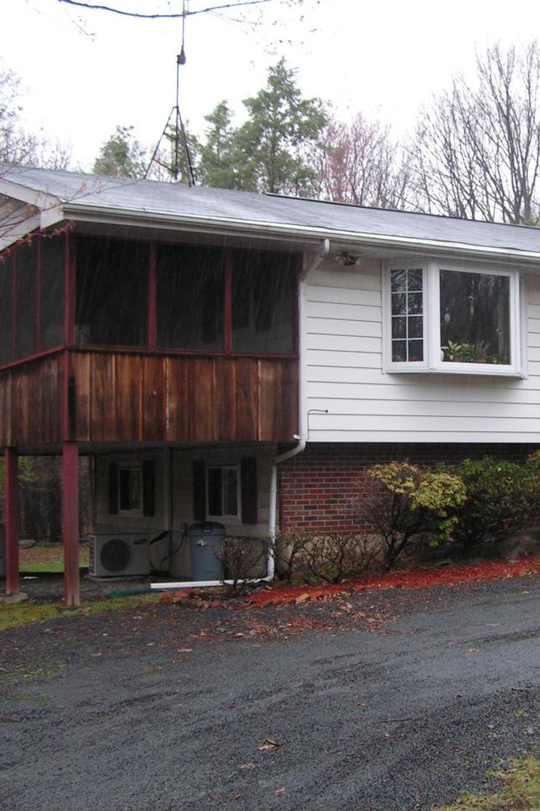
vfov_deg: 37.5
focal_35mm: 53
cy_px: 406
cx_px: 458
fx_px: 1193
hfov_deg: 24.9
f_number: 2.8
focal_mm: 6.3
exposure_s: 1/60
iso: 50
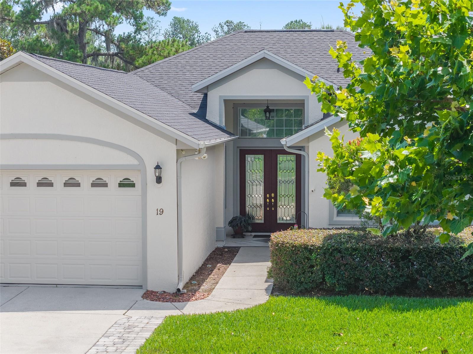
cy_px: 177
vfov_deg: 21.0
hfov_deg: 27.8
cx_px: 236
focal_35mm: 70
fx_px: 956
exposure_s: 1/1000
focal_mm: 19.35
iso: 180
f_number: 2.8
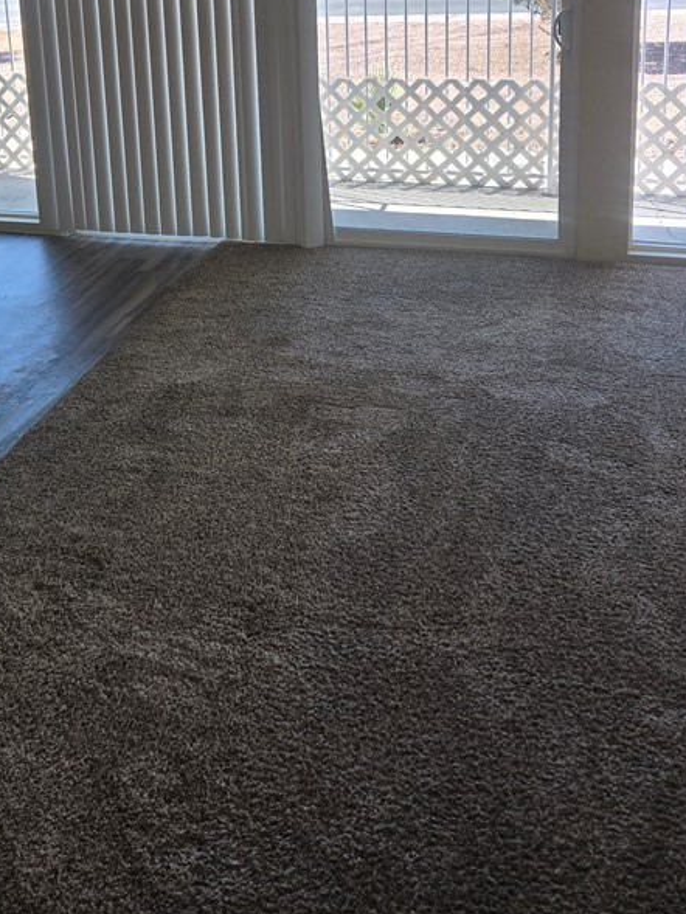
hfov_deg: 35.9
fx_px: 1057
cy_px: 124
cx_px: 279
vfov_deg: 43.5
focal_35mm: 40
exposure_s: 1/180
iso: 25
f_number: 1.8
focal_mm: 5.4
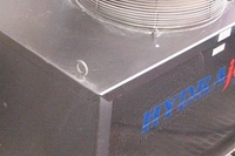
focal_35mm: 79
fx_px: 515
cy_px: 79
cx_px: 92
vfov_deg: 17.2
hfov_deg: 25.6
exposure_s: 1/60
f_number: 2.8
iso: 1600
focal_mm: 7.9
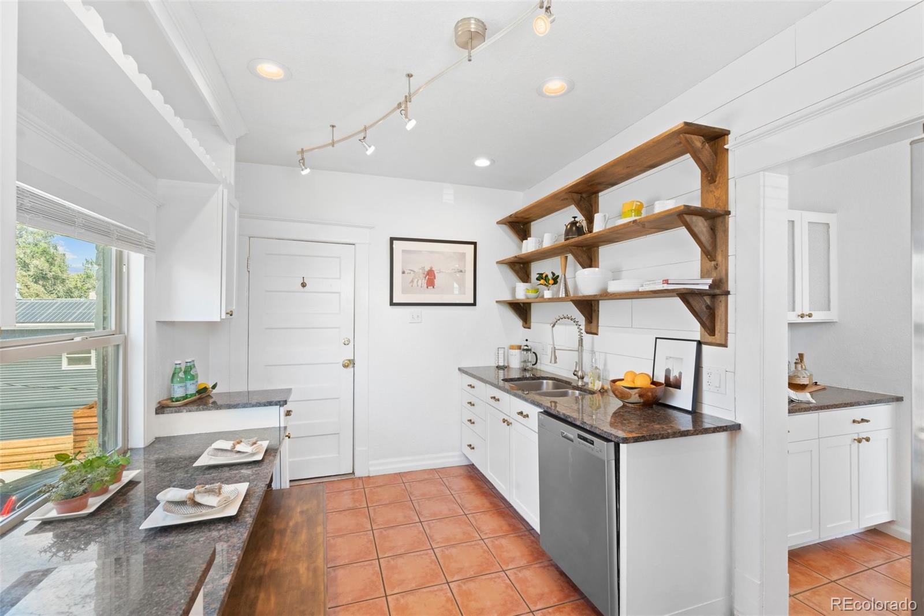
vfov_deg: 73.7
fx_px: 411
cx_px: 462
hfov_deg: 96.7
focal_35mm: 16
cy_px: 308
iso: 640
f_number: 9
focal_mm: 16
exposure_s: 1/6
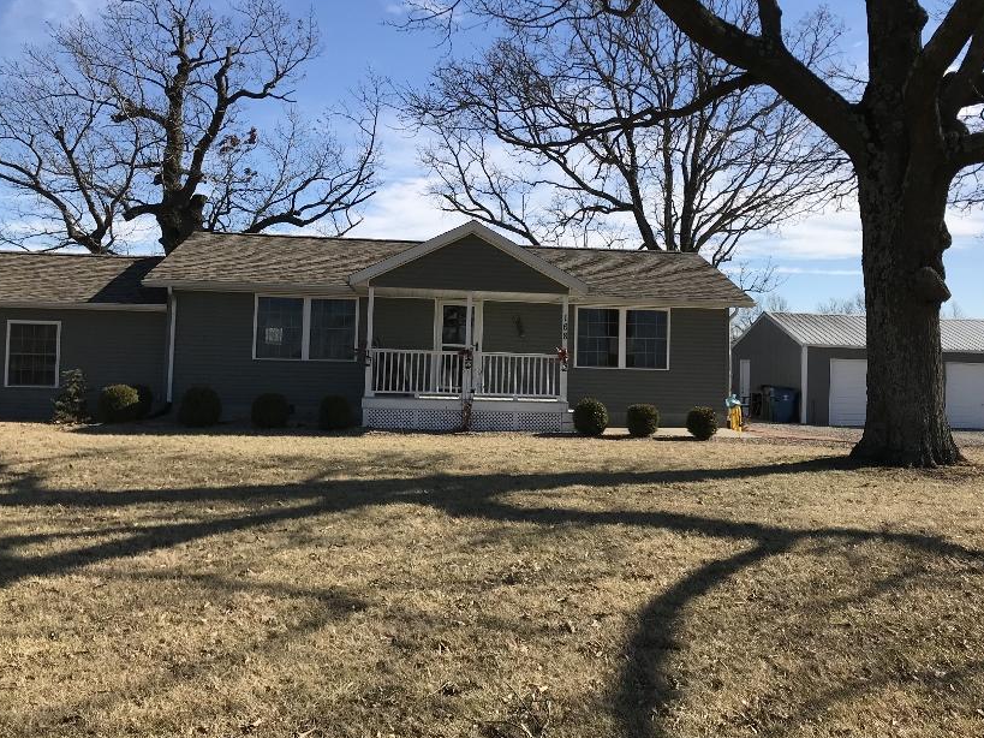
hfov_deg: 52.5
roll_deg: -2.6
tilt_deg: +0.4
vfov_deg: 40.6
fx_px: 995
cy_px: 326
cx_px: 539
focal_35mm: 35
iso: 20
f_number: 1.8
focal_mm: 3.99
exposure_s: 1/2519
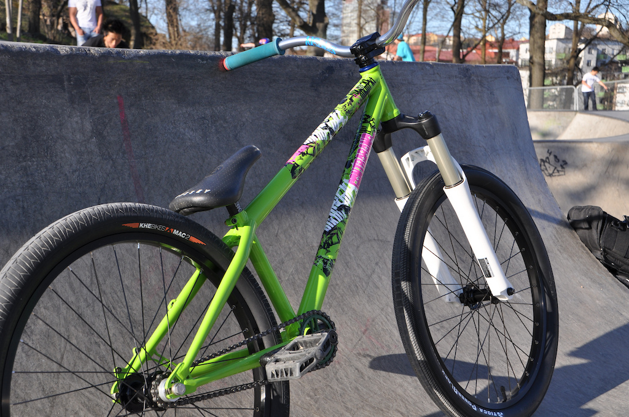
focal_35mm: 57
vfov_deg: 23.7
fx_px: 995
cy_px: 208
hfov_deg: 35.1
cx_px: 314
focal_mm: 38
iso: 200
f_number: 9
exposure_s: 1/320
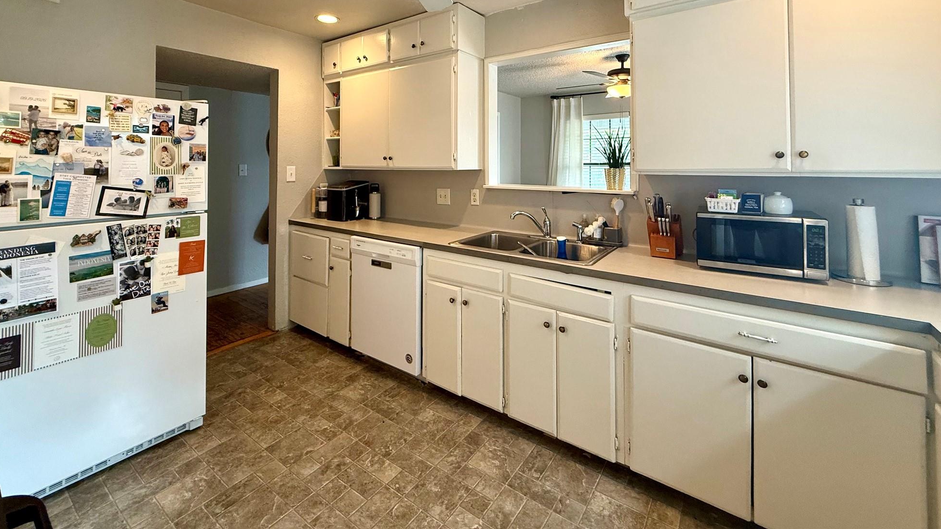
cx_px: 450
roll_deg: -0.2
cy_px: 159
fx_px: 399
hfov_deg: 99.3
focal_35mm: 16
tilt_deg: +1.1
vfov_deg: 64.6
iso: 200
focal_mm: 2.22
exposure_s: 1/60
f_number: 2.2
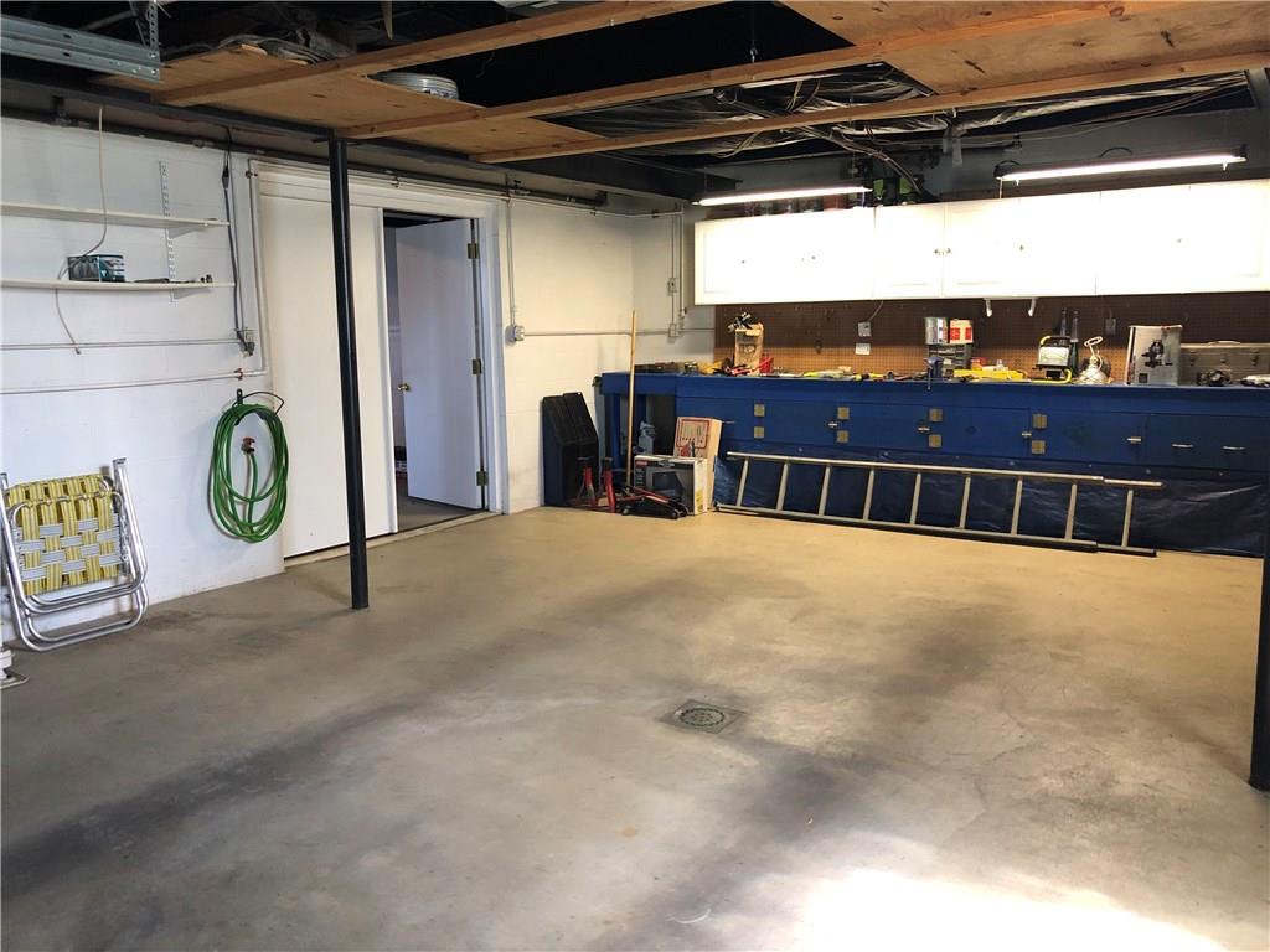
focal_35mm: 28
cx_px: 635
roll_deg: +0.5
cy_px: 476
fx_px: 1027
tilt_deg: -8.3
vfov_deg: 49.7
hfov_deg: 63.4
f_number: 1.8
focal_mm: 3.99
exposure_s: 1/13
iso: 100
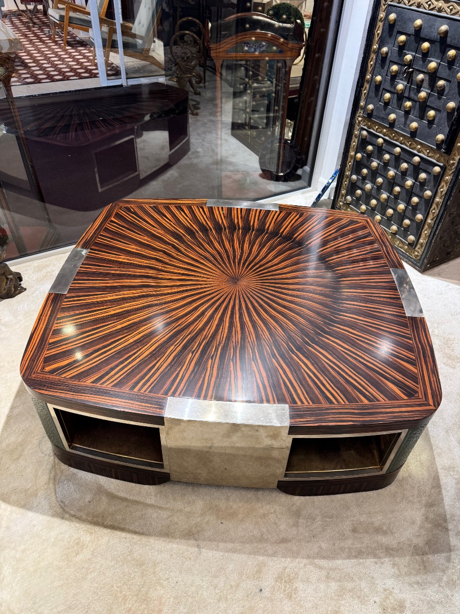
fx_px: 425
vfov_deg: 71.6
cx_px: 230
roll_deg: -3.0
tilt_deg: -41.2
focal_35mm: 24
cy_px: 307
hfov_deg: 56.8
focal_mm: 6.76
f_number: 1.78
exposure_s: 1/50
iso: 125
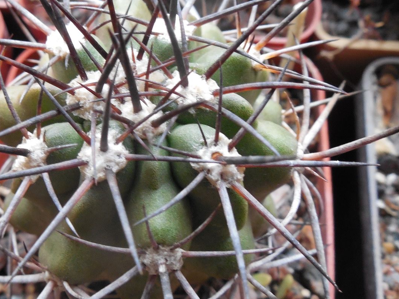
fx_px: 542
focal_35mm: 47
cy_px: 100
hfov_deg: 39.8
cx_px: 126
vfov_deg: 30.6
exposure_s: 1/10
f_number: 3.6
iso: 400
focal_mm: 5.6
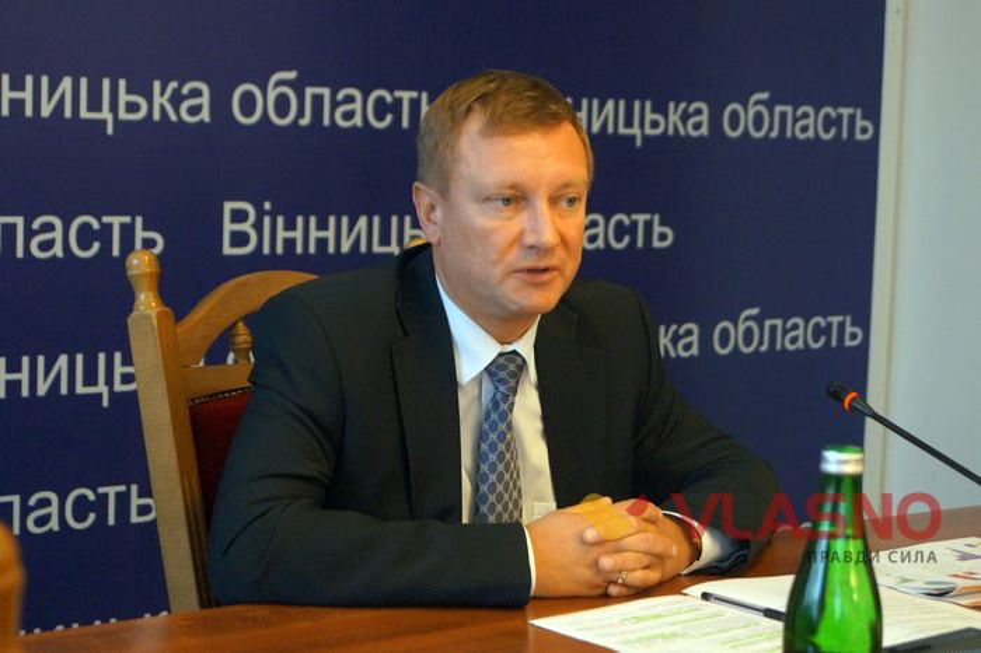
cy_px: 326
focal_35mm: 82
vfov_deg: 16.5
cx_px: 490
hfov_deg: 24.6
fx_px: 2247
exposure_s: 1/40
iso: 3200
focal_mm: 55
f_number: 5.6
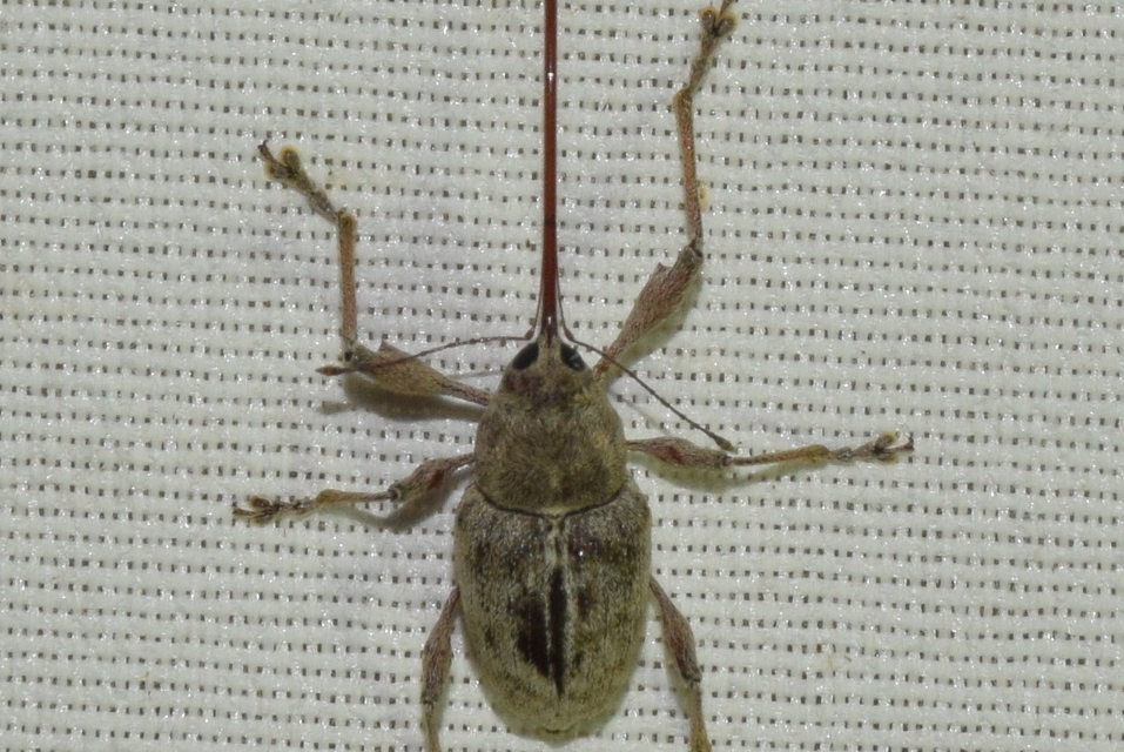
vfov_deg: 6.6
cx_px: 562
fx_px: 6562
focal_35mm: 210
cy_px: 376
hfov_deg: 9.8
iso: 500
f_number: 14
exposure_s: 1/160
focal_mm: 140
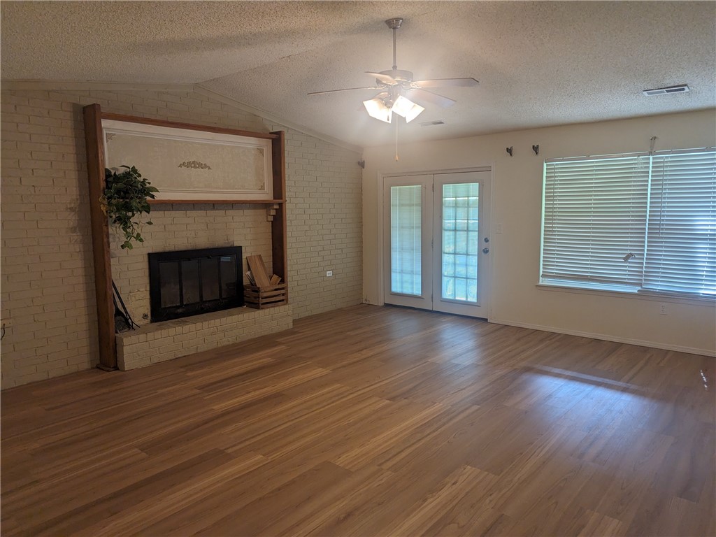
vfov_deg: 56.8
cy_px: 268
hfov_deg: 71.6
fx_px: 496
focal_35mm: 24
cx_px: 358
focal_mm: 6.81
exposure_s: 1/120
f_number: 1.85
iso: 103
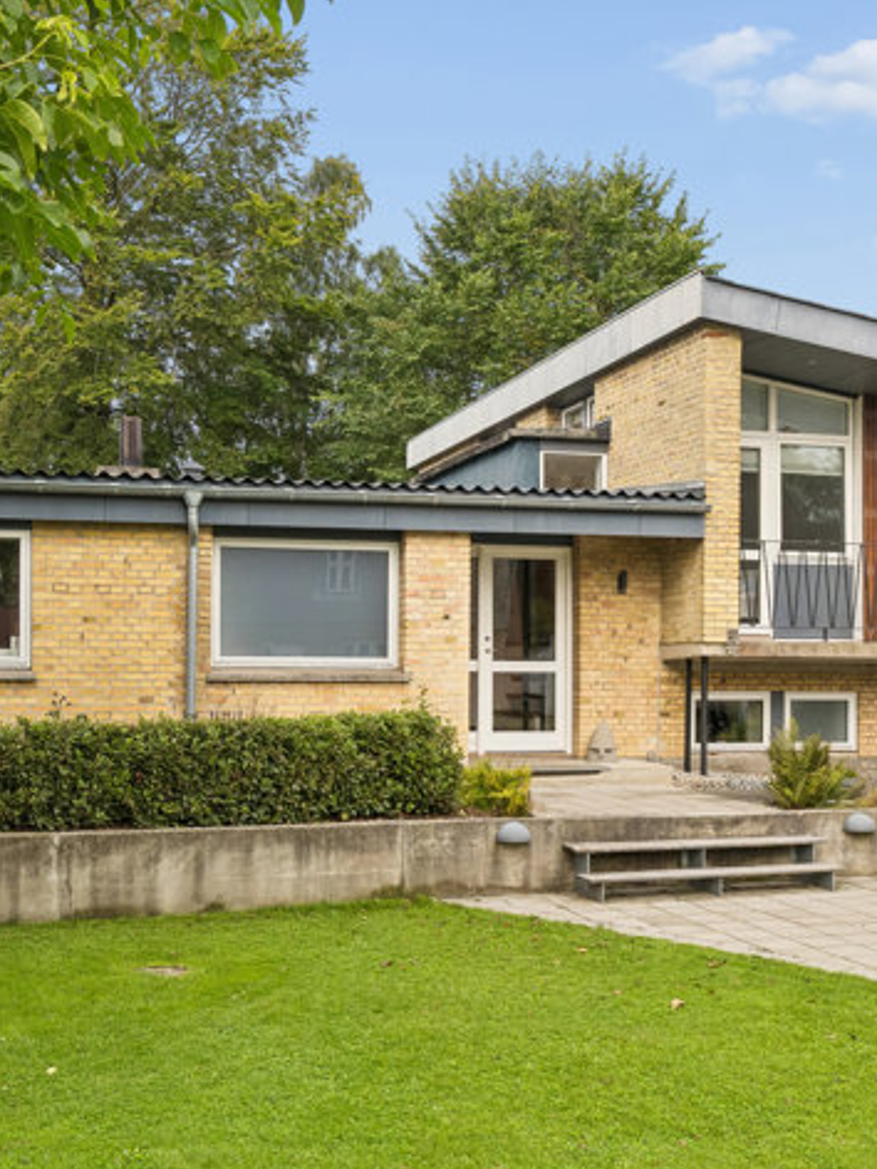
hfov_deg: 32.8
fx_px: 1486
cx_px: 389
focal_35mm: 44
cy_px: 620
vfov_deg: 42.9
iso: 250
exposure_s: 1/250
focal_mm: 18
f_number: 8
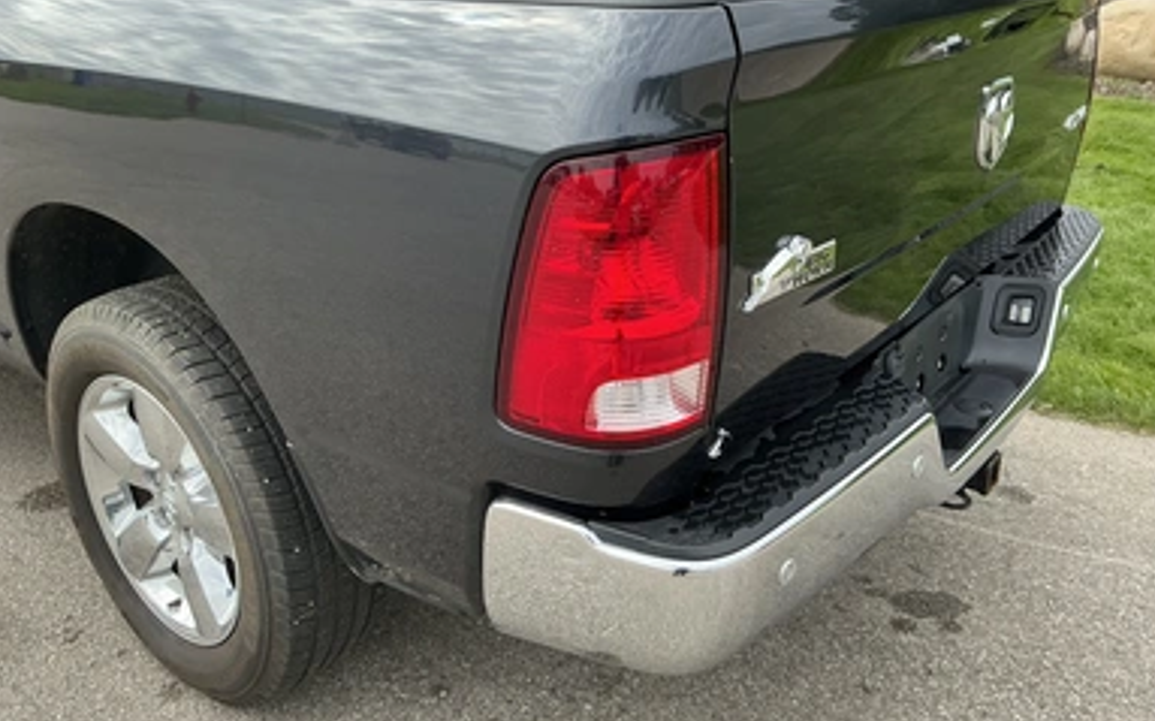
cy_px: 296
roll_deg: +1.0
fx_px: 975
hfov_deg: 61.3
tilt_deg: -22.8
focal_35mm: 31
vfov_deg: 40.4
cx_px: 573
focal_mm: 3
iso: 25
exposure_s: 1/514
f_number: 1.8
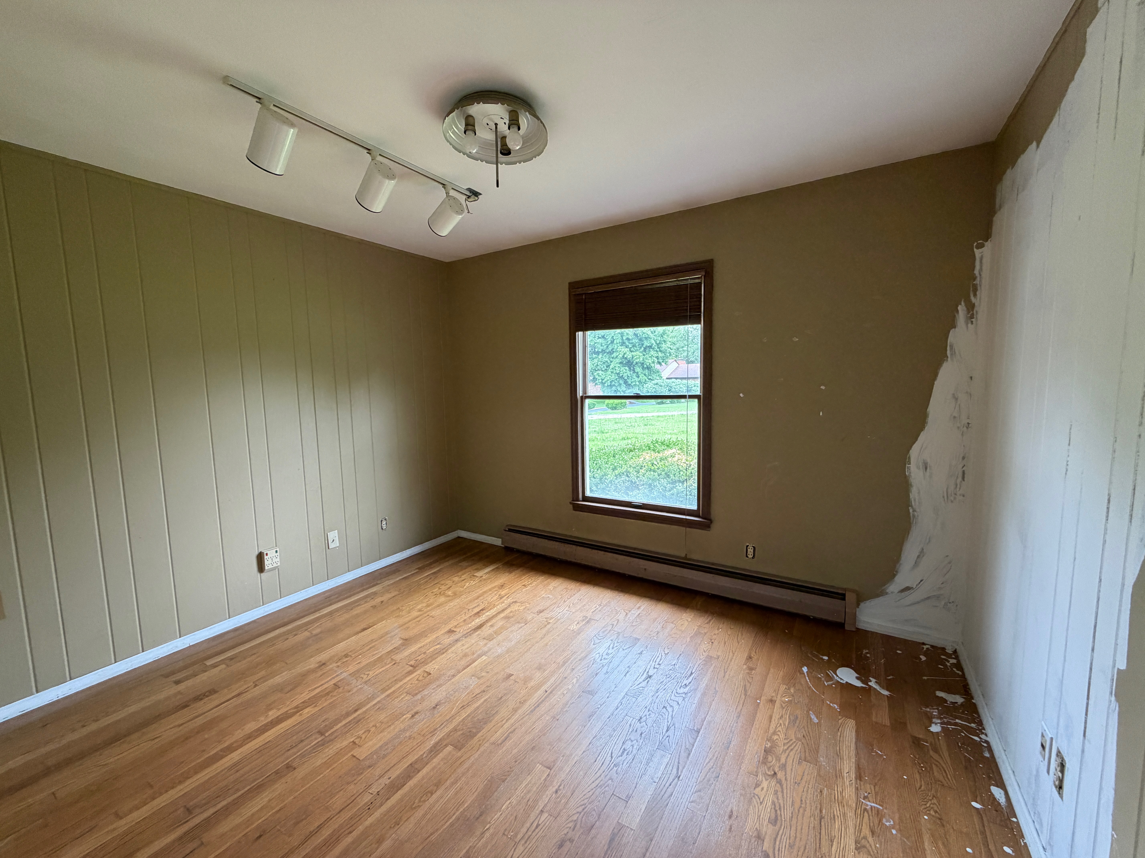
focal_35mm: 14
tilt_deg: -5.8
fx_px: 463
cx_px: 572
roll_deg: +1.4
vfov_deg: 85.7
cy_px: 429
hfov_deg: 102.1
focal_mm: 2.22
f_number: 2.2
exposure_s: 1/121
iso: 250
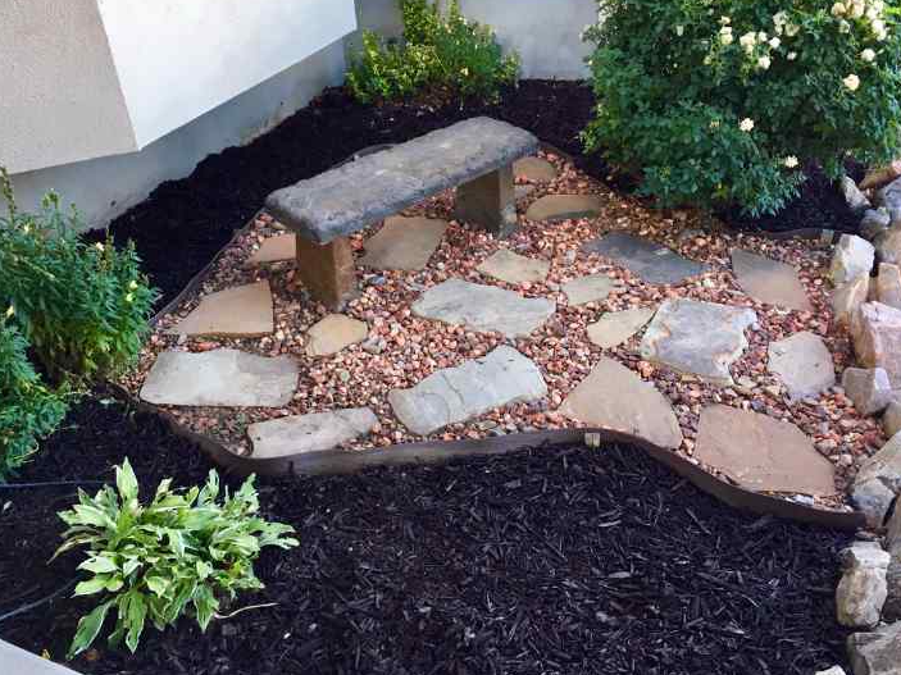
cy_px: 306
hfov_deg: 55.3
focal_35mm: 33
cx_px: 424
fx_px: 859
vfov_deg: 42.9
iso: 32
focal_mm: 4.2
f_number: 2.2
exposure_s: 1/30
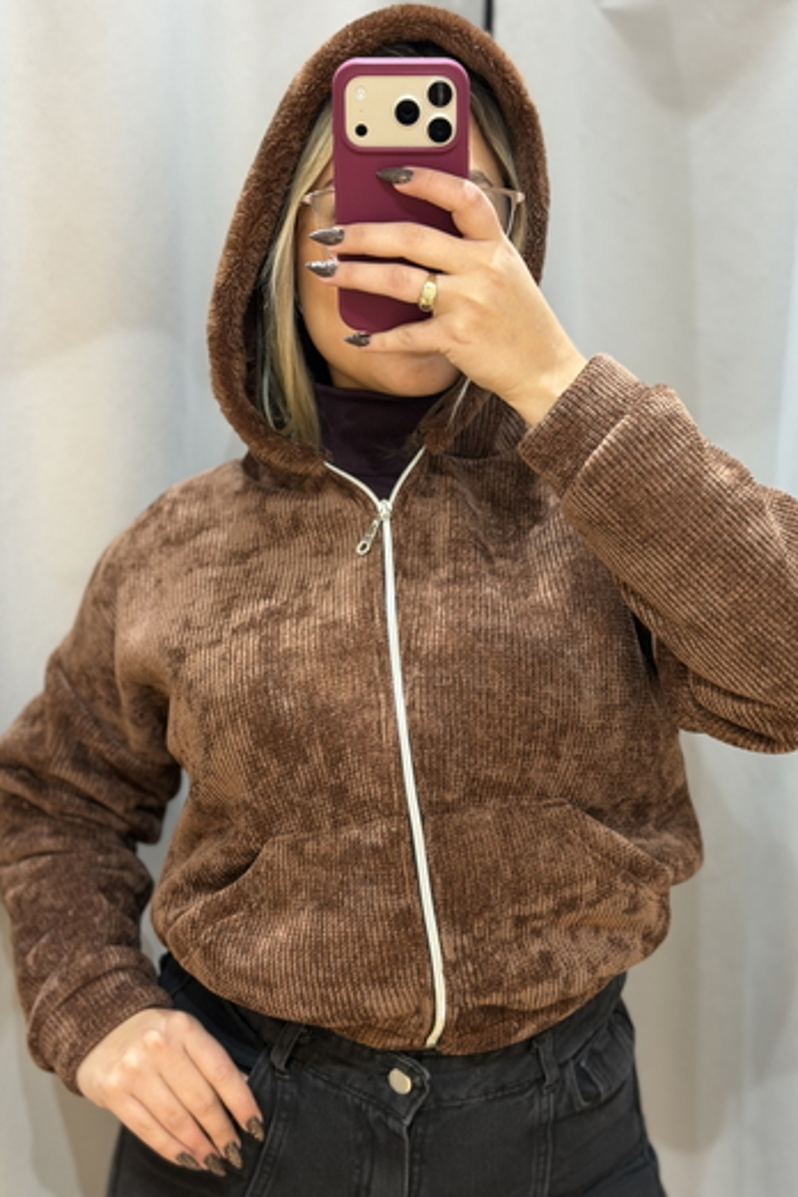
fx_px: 1696
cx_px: 452
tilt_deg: -15.3
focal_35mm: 51
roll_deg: -0.8
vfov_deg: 38.9
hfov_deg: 26.5
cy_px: 597
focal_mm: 6.76
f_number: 1.78
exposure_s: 1/50
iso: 125
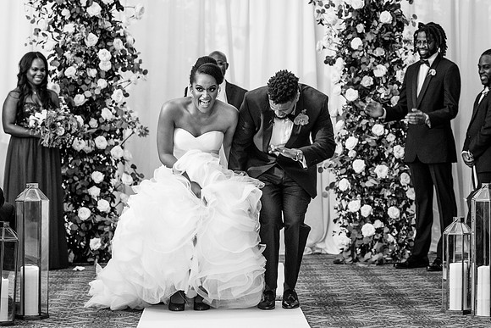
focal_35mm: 102
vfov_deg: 13.4
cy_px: 155
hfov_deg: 20.0
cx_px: 287
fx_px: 1393
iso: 2000
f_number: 4
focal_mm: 86
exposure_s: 1/100
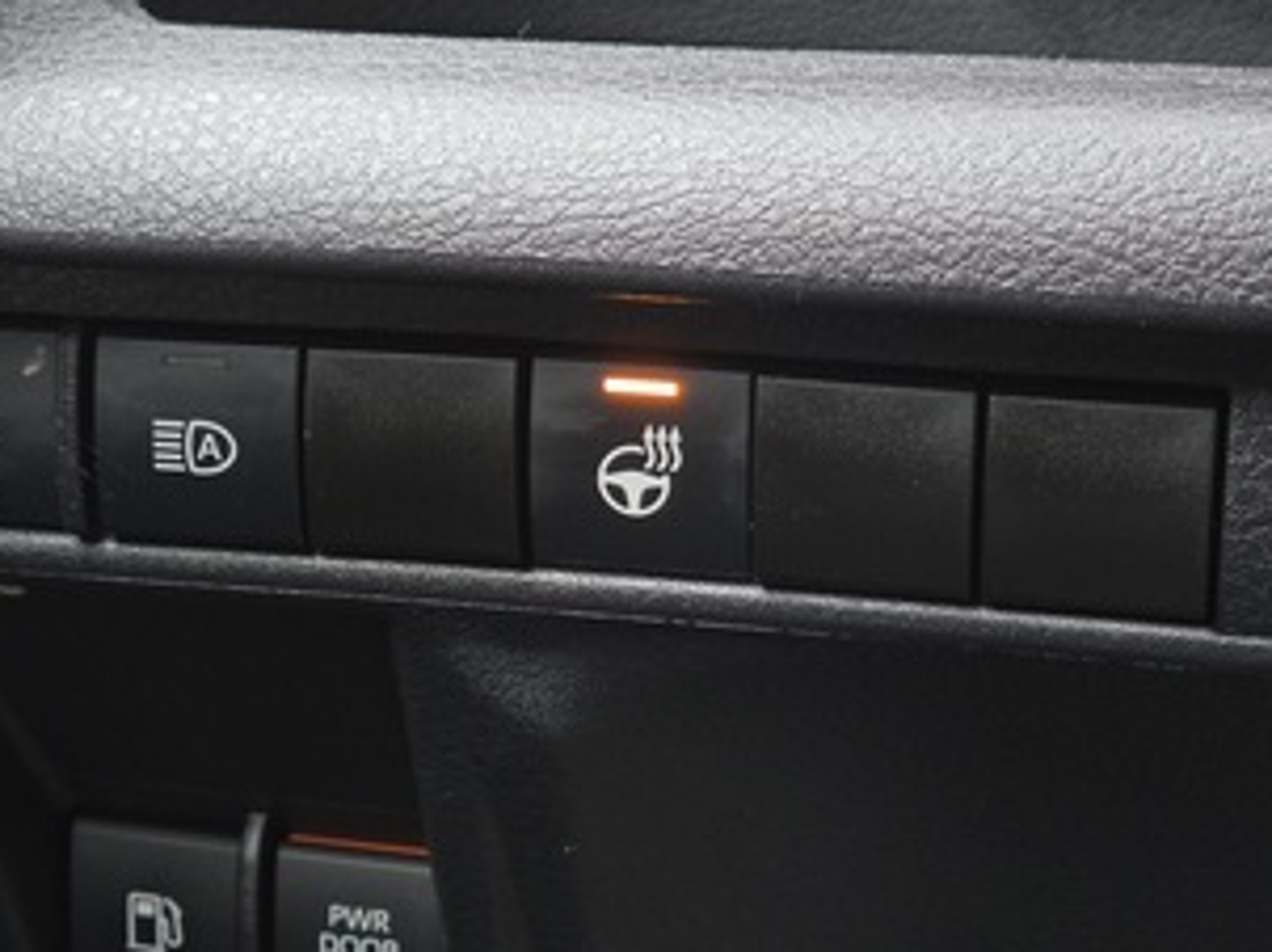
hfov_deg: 20.4
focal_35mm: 96
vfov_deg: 15.4
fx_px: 3525
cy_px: 621
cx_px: 522
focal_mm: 7
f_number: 2.4
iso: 320
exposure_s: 1/30
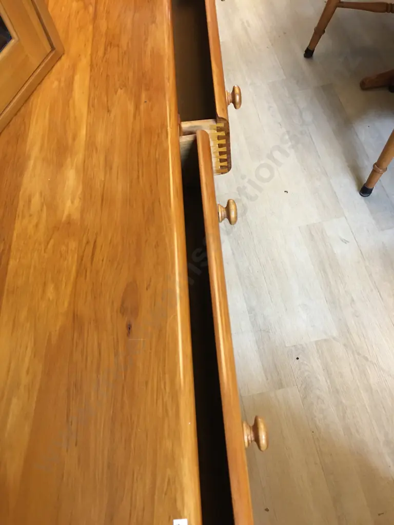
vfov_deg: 61.7
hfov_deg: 48.2
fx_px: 440
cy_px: 262
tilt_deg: -60.4
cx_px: 197
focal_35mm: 29
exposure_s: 1/17
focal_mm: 4.15
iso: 100
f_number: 2.2
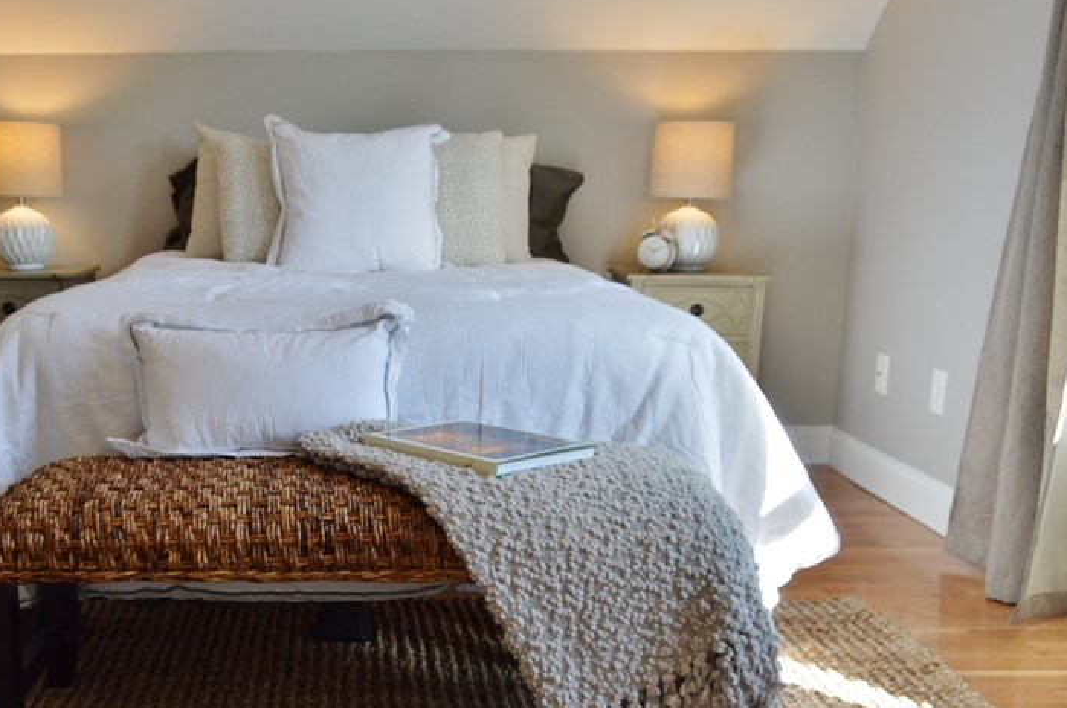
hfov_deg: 45.7
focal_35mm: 42
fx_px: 1243
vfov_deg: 31.3
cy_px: 516
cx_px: 349
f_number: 5.6
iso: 400
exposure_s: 1/125
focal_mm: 18
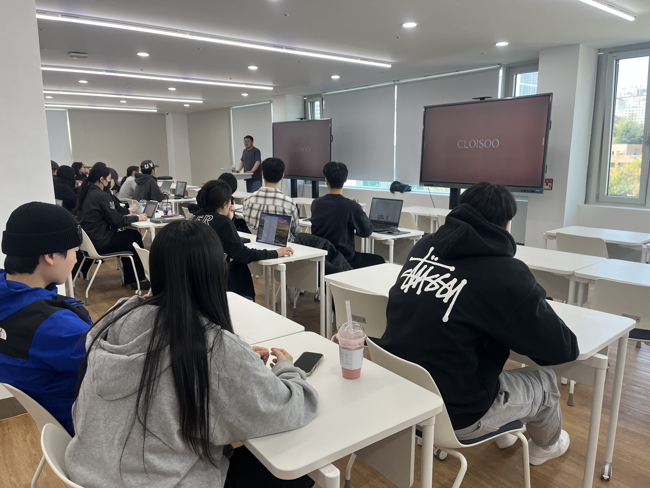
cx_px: 325
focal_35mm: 26
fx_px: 488
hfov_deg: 67.3
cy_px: 244
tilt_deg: -11.7
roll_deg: +1.0
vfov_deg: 53.1
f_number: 1.6
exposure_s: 1/120
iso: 40
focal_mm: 5.1
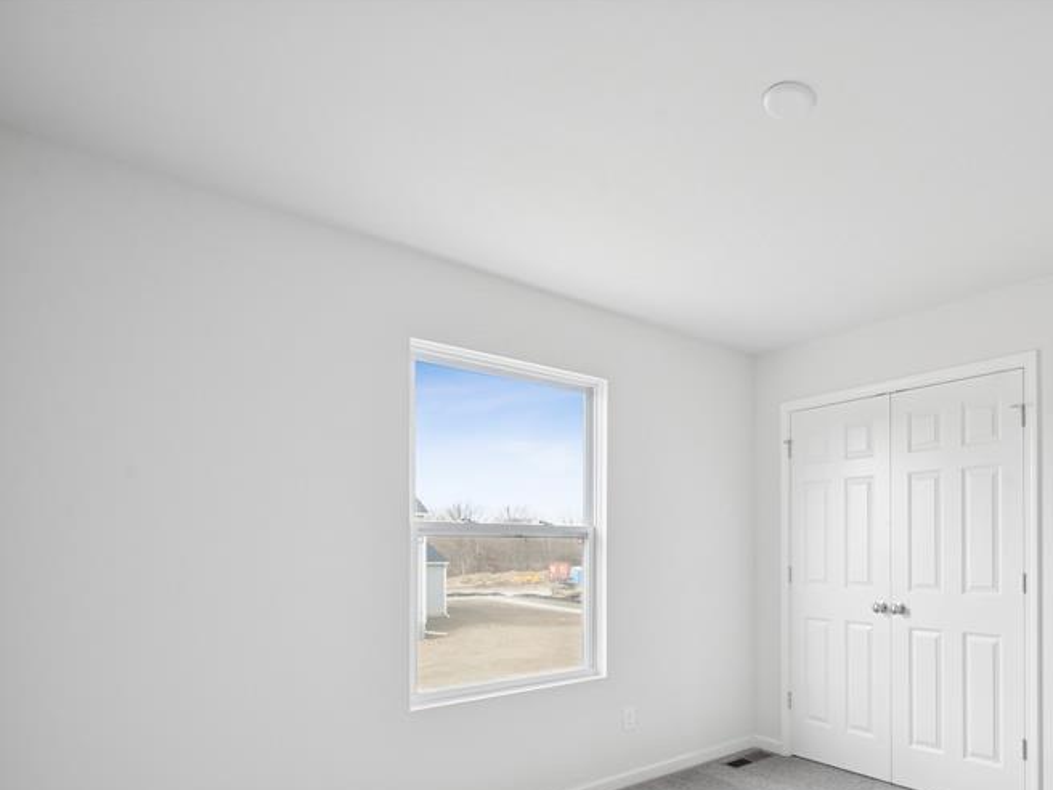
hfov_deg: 73.2
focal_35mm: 21
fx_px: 639
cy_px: 539
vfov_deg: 61.6
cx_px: 796
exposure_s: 1/1.25
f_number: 9
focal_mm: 14
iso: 100
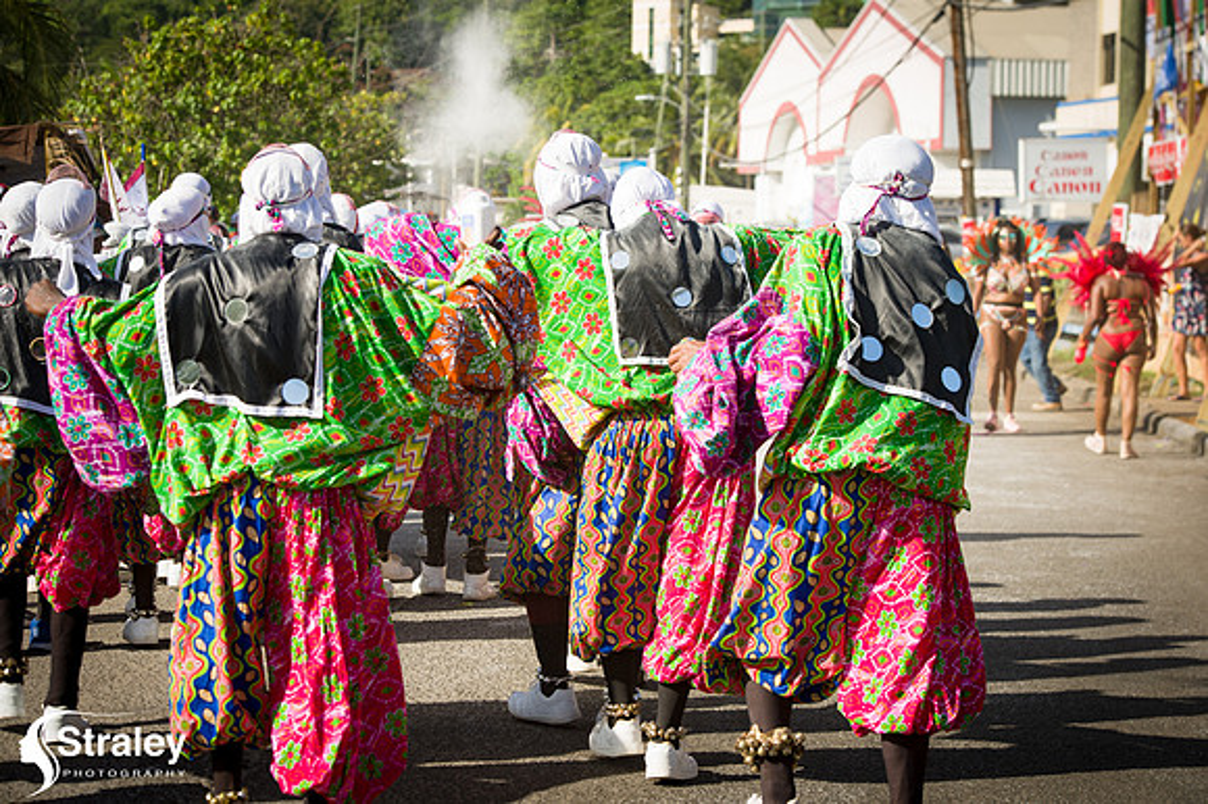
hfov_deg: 21.5
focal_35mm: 95
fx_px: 3186
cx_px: 604
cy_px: 402
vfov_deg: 14.4
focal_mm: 95
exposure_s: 1/200
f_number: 8
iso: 100
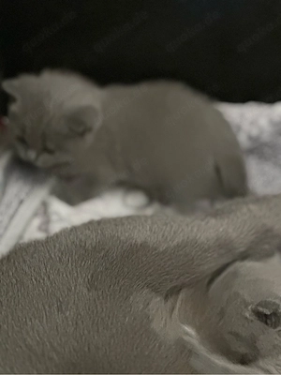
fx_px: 833
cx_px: 140
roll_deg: -6.0
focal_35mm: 77
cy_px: 188
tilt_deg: -43.7
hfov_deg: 19.1
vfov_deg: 25.3
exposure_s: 1/14
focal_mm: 9
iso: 1600
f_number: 2.8
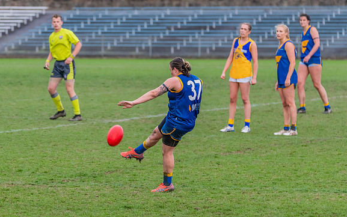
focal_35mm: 310
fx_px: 2932
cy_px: 109
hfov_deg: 6.8
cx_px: 141
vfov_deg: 4.2
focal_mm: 250
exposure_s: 1/1250
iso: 1400
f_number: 5.6
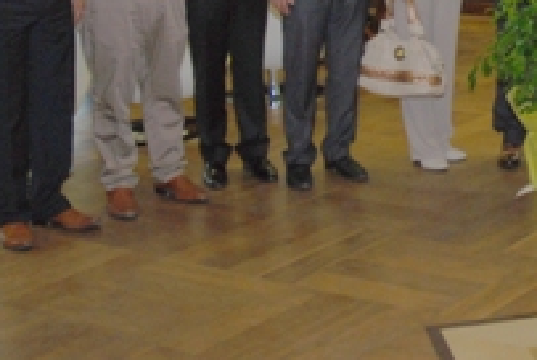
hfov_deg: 22.6
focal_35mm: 85
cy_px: -3
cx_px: 587
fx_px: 1270
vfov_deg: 15.8
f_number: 4
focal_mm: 18
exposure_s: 1/60
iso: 200
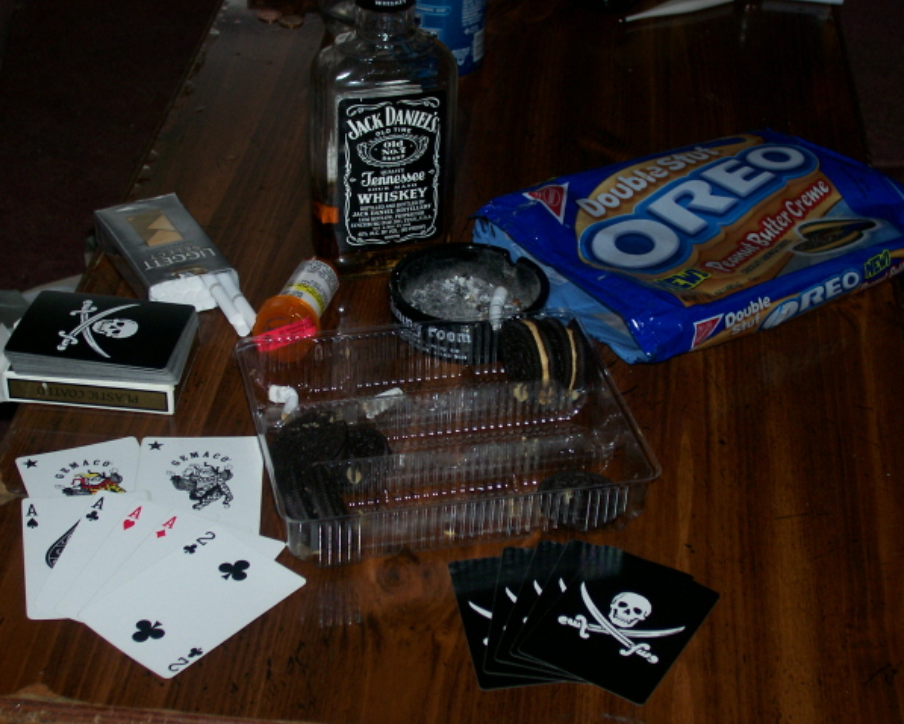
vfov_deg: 22.5
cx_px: 451
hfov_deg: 27.9
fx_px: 1820
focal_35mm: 68
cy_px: 362
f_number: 3.6
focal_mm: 10.8
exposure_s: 1/78.4
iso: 80
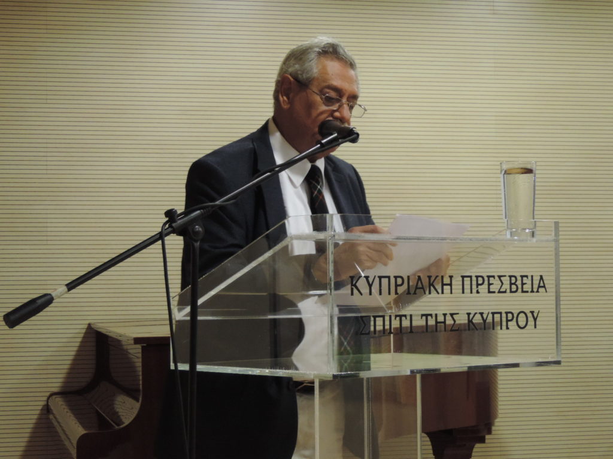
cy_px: 230
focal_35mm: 85
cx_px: 306
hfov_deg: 23.0
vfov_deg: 17.4
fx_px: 1505
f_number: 4
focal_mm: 15.1
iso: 720
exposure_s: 1/25
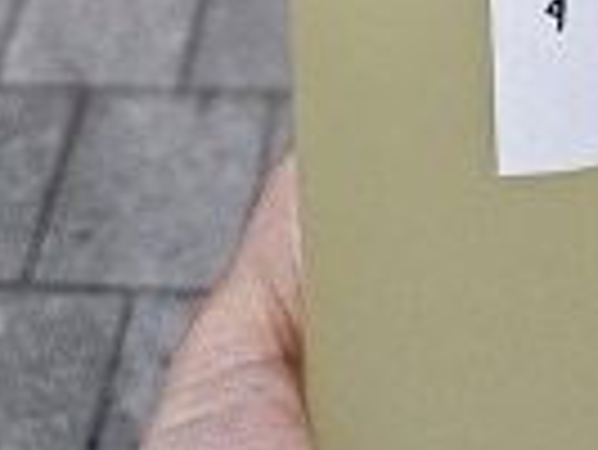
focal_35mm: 83
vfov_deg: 13.6
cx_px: 517
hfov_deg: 23.0
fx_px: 1435
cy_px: -585
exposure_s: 1/120
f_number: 1.8
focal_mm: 5.4
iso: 500
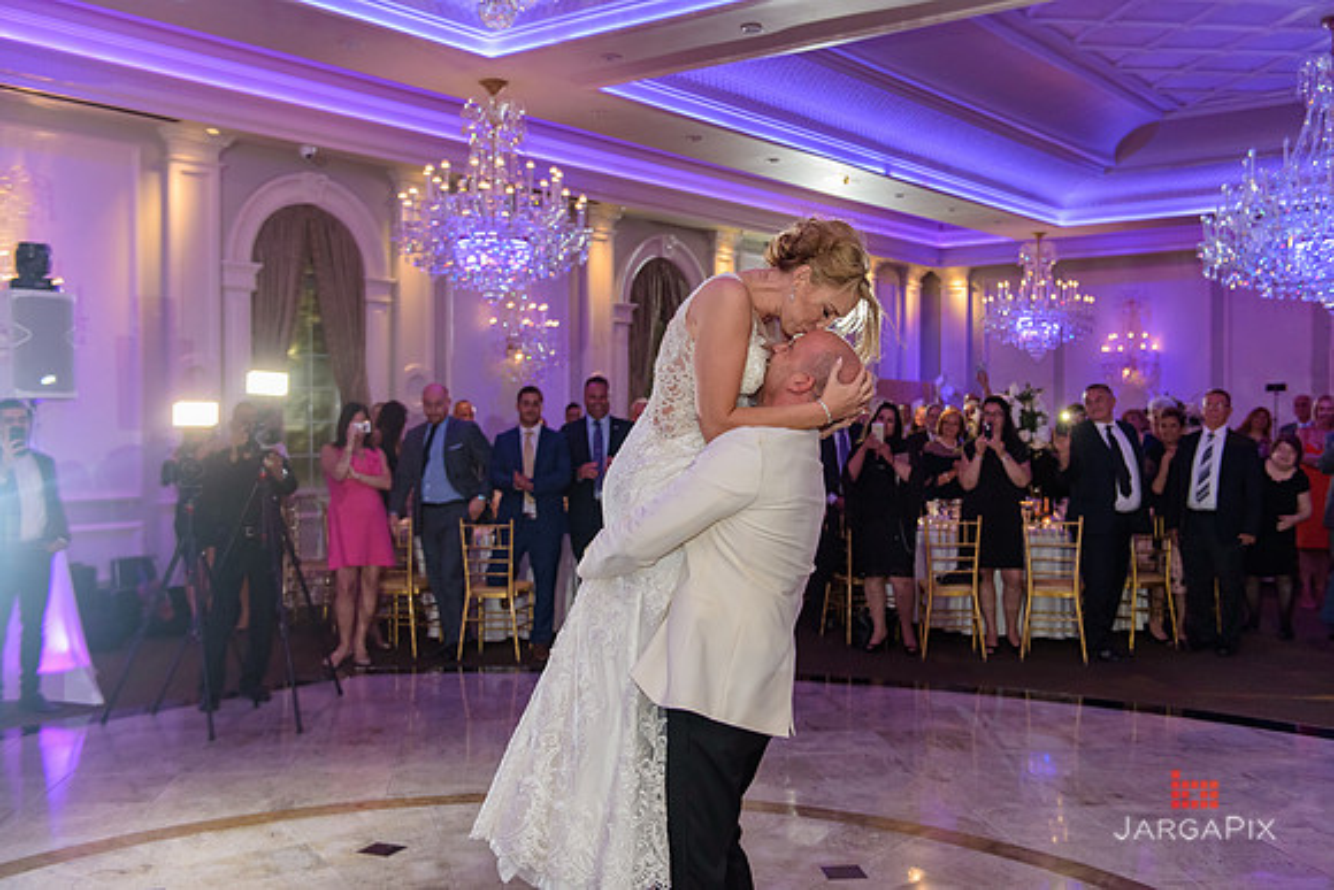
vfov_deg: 38.9
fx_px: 1260
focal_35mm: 34
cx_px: 667
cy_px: 445
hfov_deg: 55.8
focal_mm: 34
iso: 1600
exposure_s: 1/125
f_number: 3.2
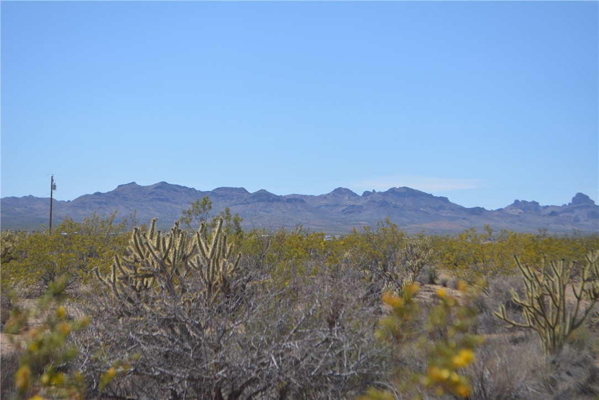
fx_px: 1373
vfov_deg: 16.6
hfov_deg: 24.6
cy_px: 200
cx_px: 300
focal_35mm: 82
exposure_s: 1/2000
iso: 400
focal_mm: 55
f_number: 7.1
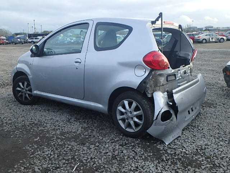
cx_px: 115
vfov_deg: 41.8
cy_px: 86
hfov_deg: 54.0
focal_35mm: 34
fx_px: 226
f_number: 4.9
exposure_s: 1/125
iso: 125
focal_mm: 6
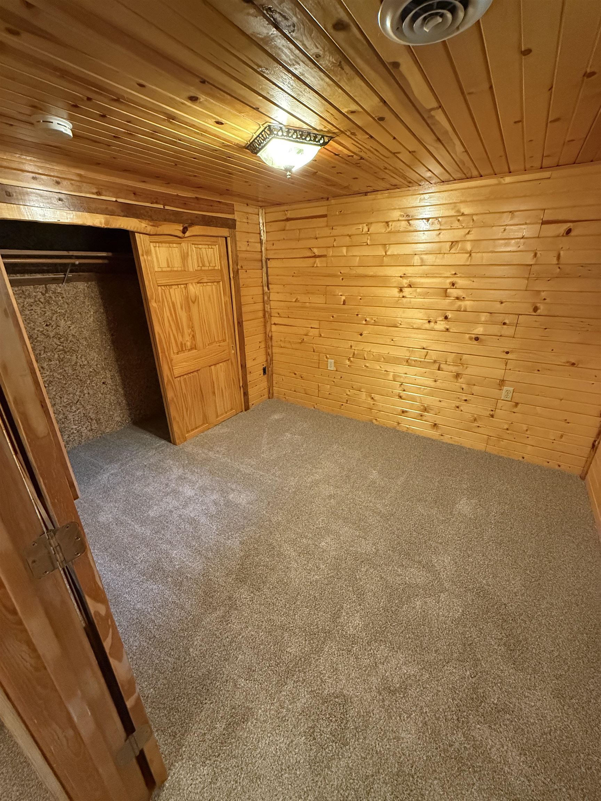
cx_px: 300
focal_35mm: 14
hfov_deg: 85.7
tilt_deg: -22.5
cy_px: 400
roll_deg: +0.6
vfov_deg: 102.1
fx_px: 324
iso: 800
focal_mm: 2.22
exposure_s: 1/60
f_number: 2.2
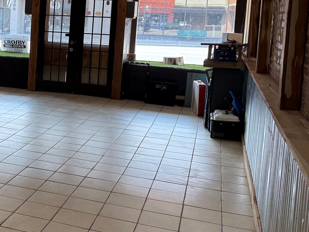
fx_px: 527
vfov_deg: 24.6
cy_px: 66
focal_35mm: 59
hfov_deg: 30.0
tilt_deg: -5.7
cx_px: -15
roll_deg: -2.1
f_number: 1.78
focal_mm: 6.76
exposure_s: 1/255
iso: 100
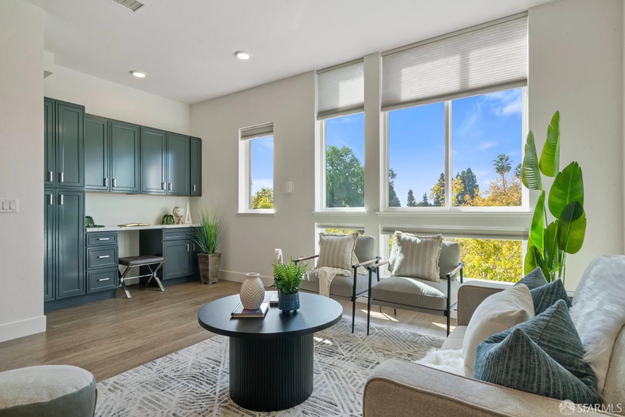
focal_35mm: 19
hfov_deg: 86.9
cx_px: 312
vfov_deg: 64.6
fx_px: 330
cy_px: 208
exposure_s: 1/15
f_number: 16
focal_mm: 19
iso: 400
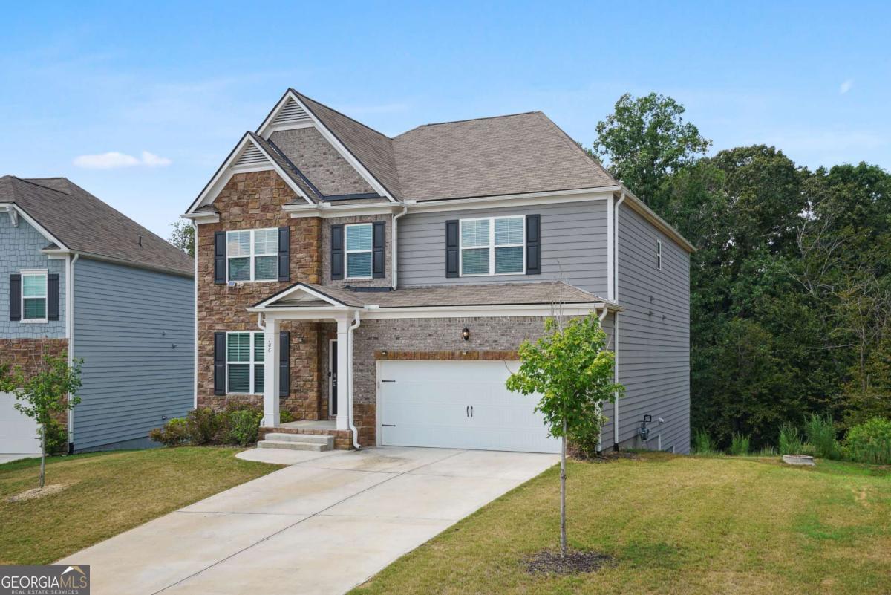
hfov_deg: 54.4
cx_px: 446
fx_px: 867
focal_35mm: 35
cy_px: 298
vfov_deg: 37.9
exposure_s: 1/160
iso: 160
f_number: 8
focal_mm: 35
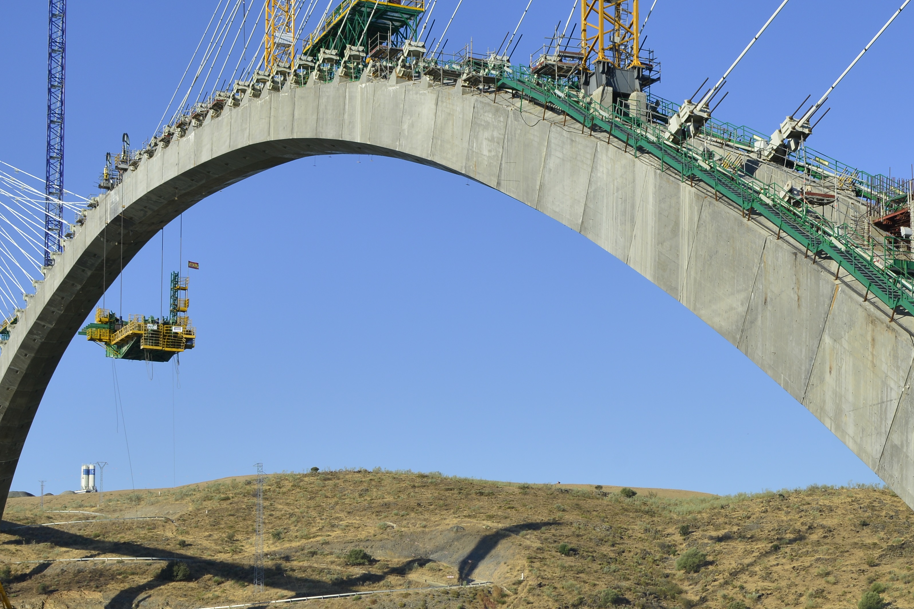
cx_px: 615
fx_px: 1879
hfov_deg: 27.2
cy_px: 519
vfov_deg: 18.2
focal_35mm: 74
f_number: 8
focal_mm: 32
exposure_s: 1/250
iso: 100
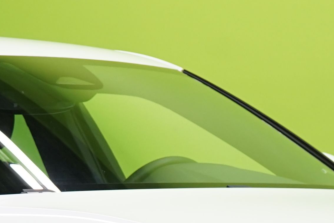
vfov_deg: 5.4
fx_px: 2347
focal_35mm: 253
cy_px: 324
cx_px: 59
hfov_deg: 8.1
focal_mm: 48
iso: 500
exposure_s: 1/50
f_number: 5.6
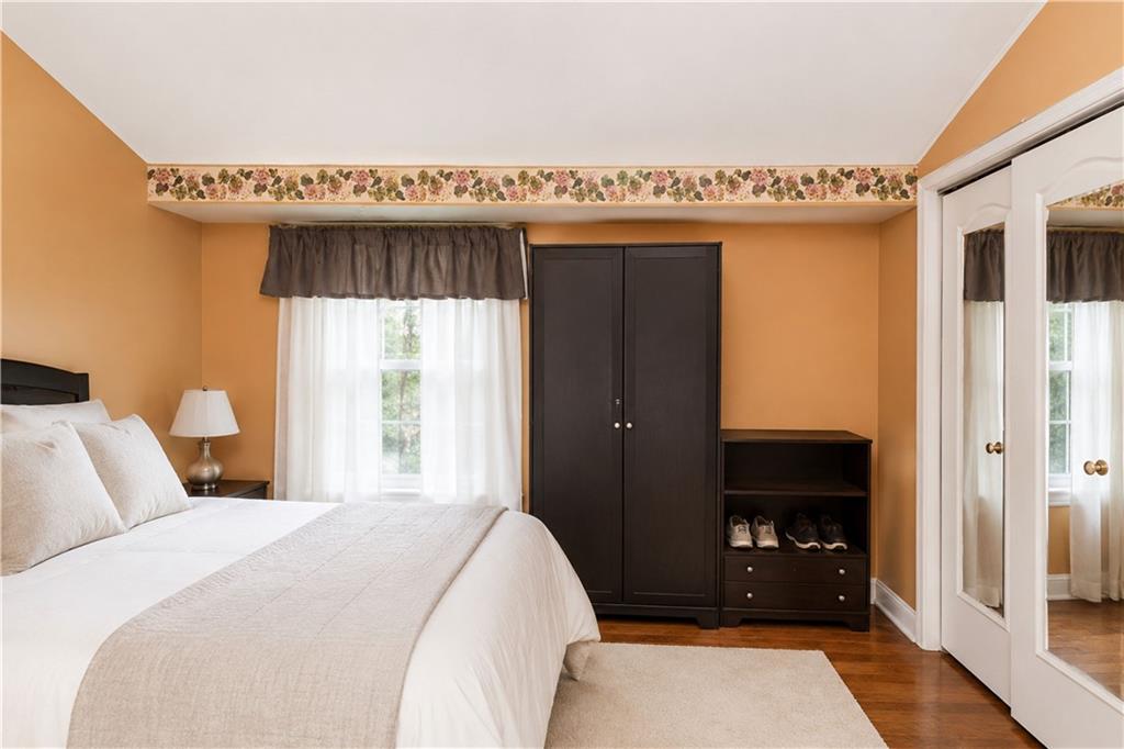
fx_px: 468
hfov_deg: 100.4
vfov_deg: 77.3
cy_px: 374
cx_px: 562
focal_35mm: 15
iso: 2000
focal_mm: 10
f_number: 7.1
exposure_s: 1/60
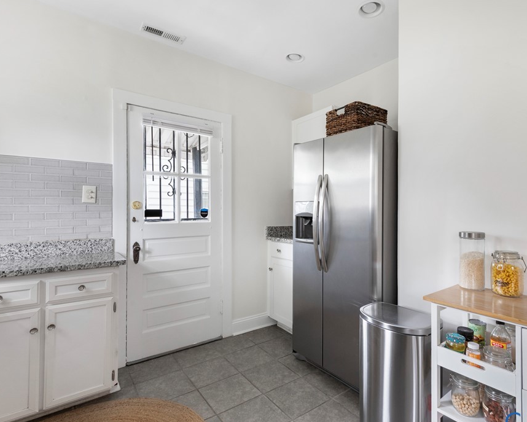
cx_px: 305
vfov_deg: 70.9
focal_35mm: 19
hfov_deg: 82.6
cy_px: 217
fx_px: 296
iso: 1600
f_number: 9
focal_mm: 16
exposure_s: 1/3
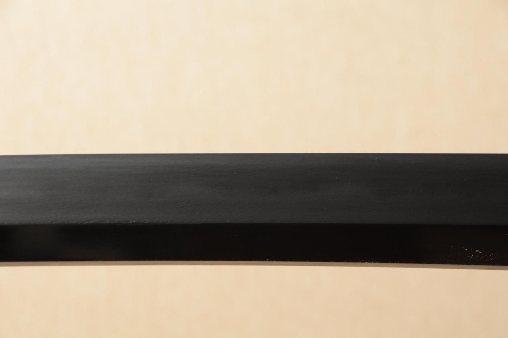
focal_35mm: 168
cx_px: 254
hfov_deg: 12.2
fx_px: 2369
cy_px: 169
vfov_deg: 8.2
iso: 400
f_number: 11
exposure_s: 1/2
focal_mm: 112
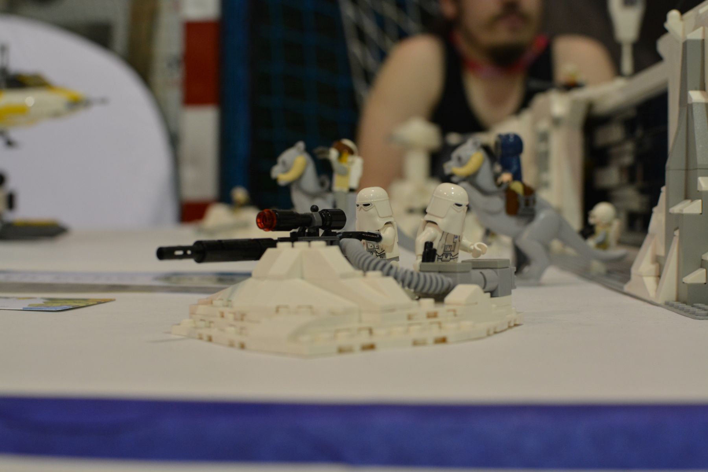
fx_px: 1032
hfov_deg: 37.9
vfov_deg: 25.8
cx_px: 354
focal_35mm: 52
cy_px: 236
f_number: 5.6
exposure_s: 1/80
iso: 1000
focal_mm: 35
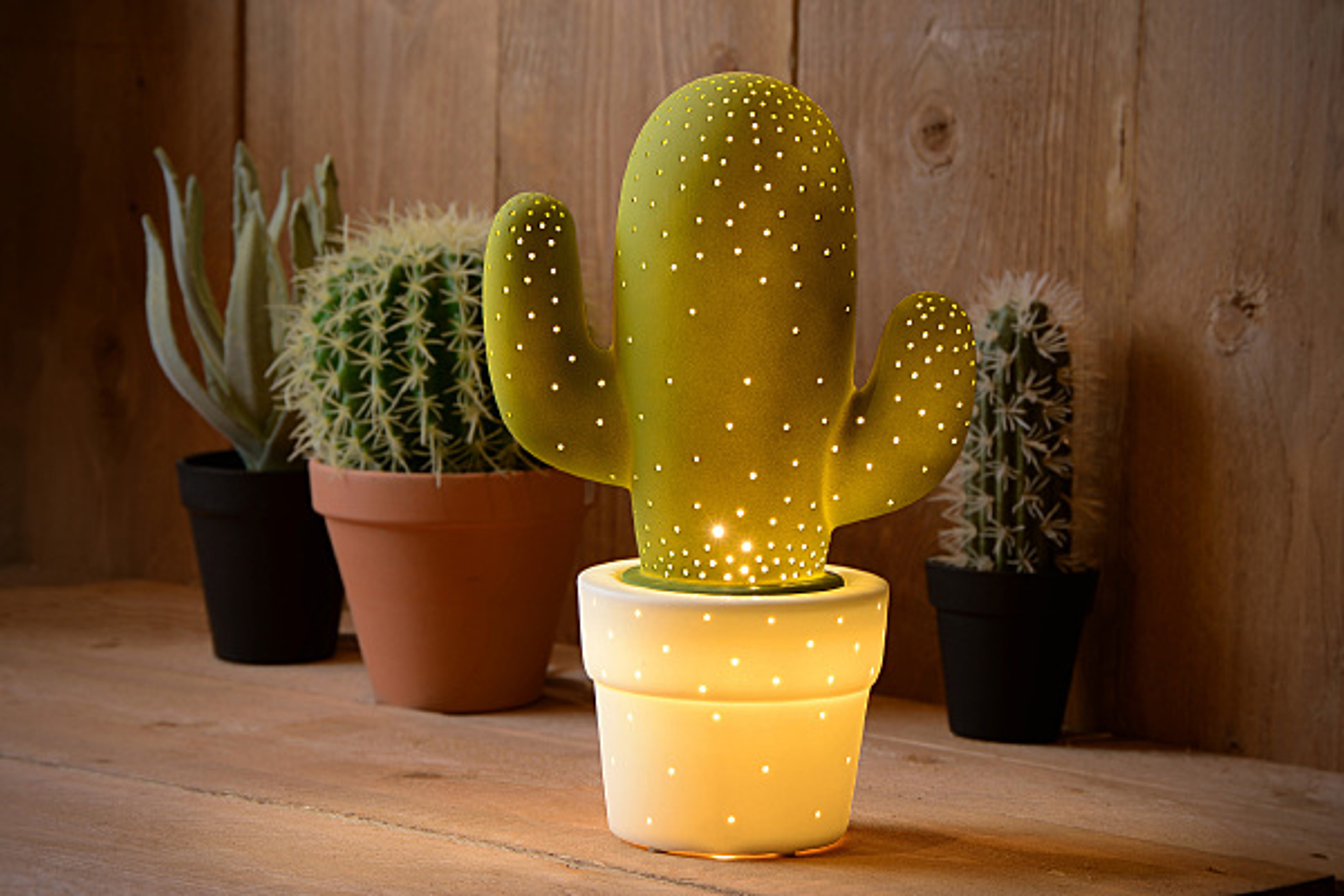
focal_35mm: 110
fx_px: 4106
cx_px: 672
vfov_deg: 12.5
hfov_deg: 18.6
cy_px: 448
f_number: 10
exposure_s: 1/4
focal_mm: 110
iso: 100
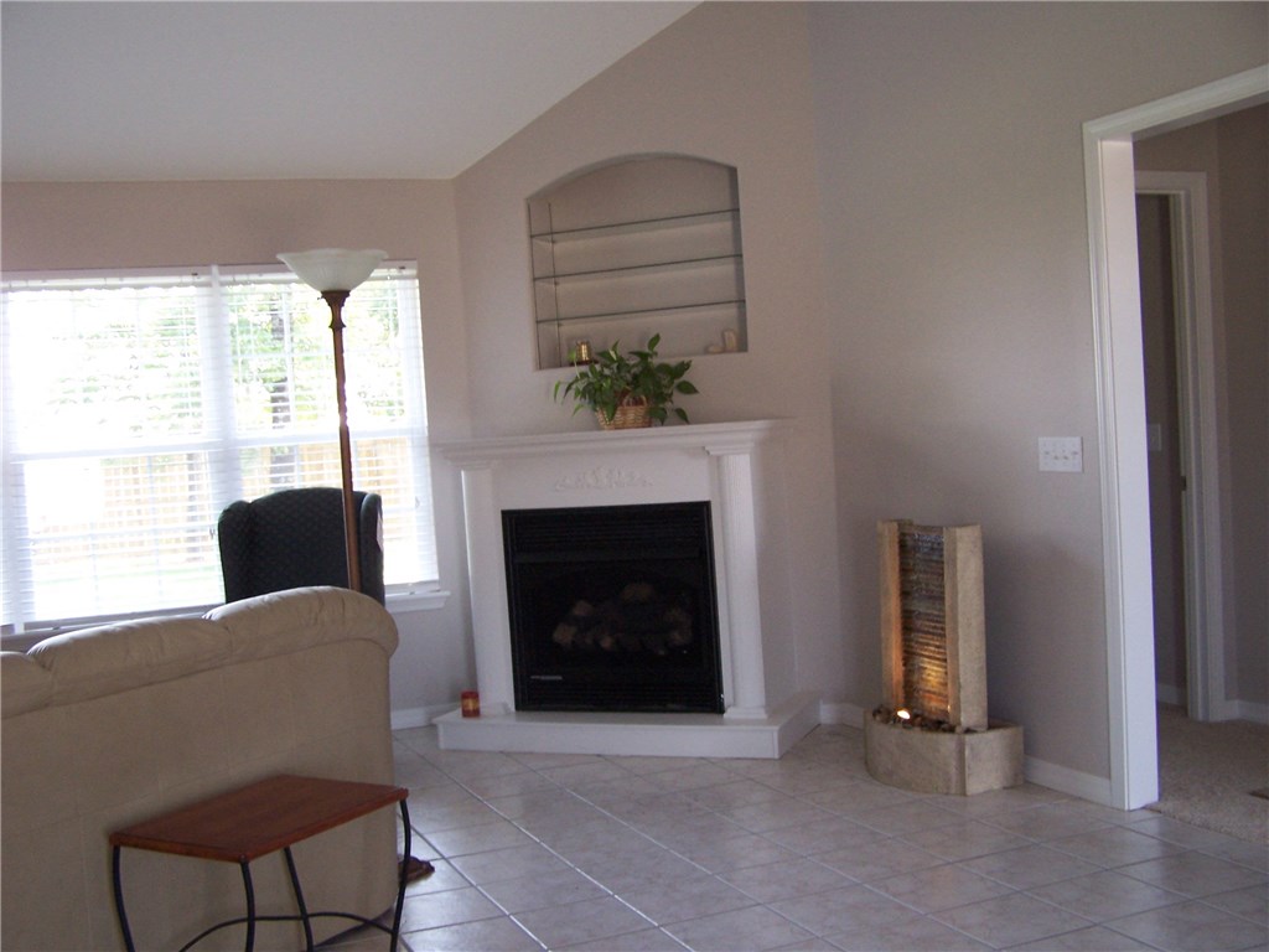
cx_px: 634
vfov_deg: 37.7
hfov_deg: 49.0
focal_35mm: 38
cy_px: 476
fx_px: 1393
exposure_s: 1/30
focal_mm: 6.3
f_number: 2.8
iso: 140
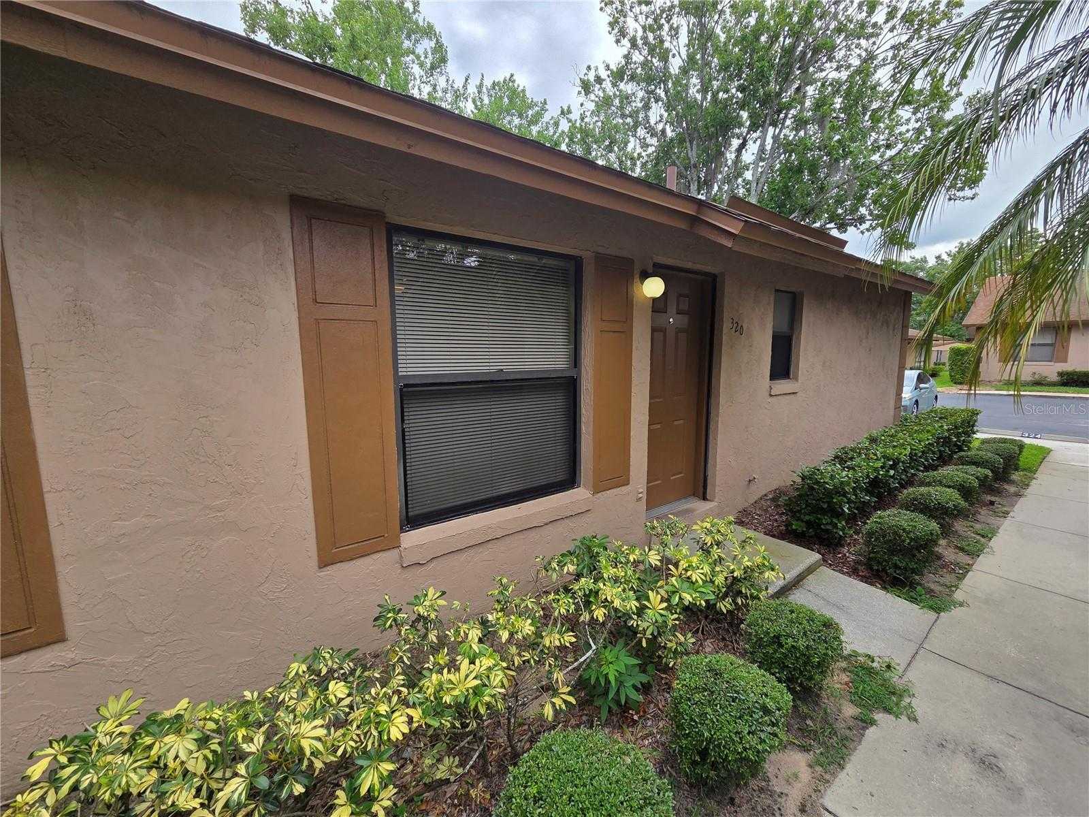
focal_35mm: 13
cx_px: 544
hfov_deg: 106.2
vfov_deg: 89.9
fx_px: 409
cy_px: 408
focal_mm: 2.2
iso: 50
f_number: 2.2
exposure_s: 1/963
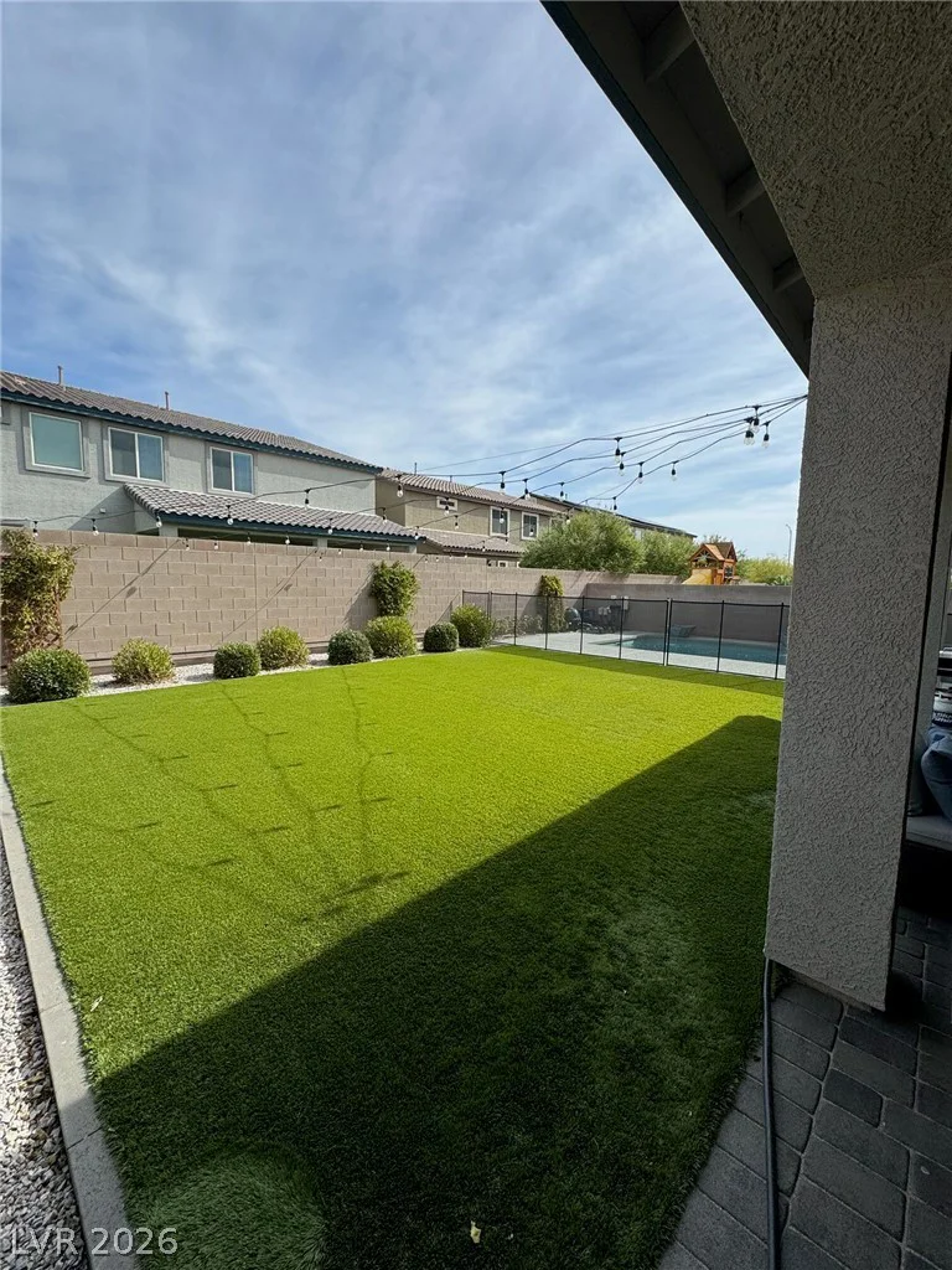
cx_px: 476
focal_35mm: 14
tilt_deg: -6.1
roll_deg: -0.6
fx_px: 513
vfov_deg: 102.1
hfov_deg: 85.7
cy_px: 635
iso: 50
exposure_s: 1/2146
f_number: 2.2
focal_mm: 2.22
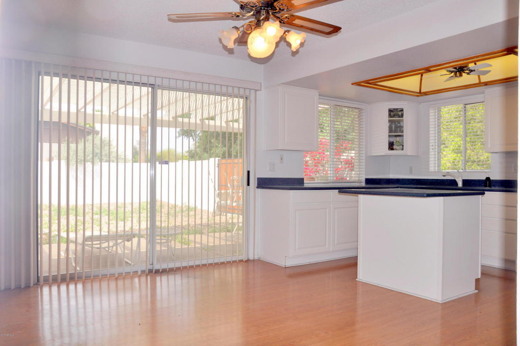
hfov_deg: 67.4
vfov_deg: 47.8
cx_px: 260
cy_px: 173
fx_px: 390
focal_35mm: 27
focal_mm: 18
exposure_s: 1/200
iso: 200
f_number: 7.1
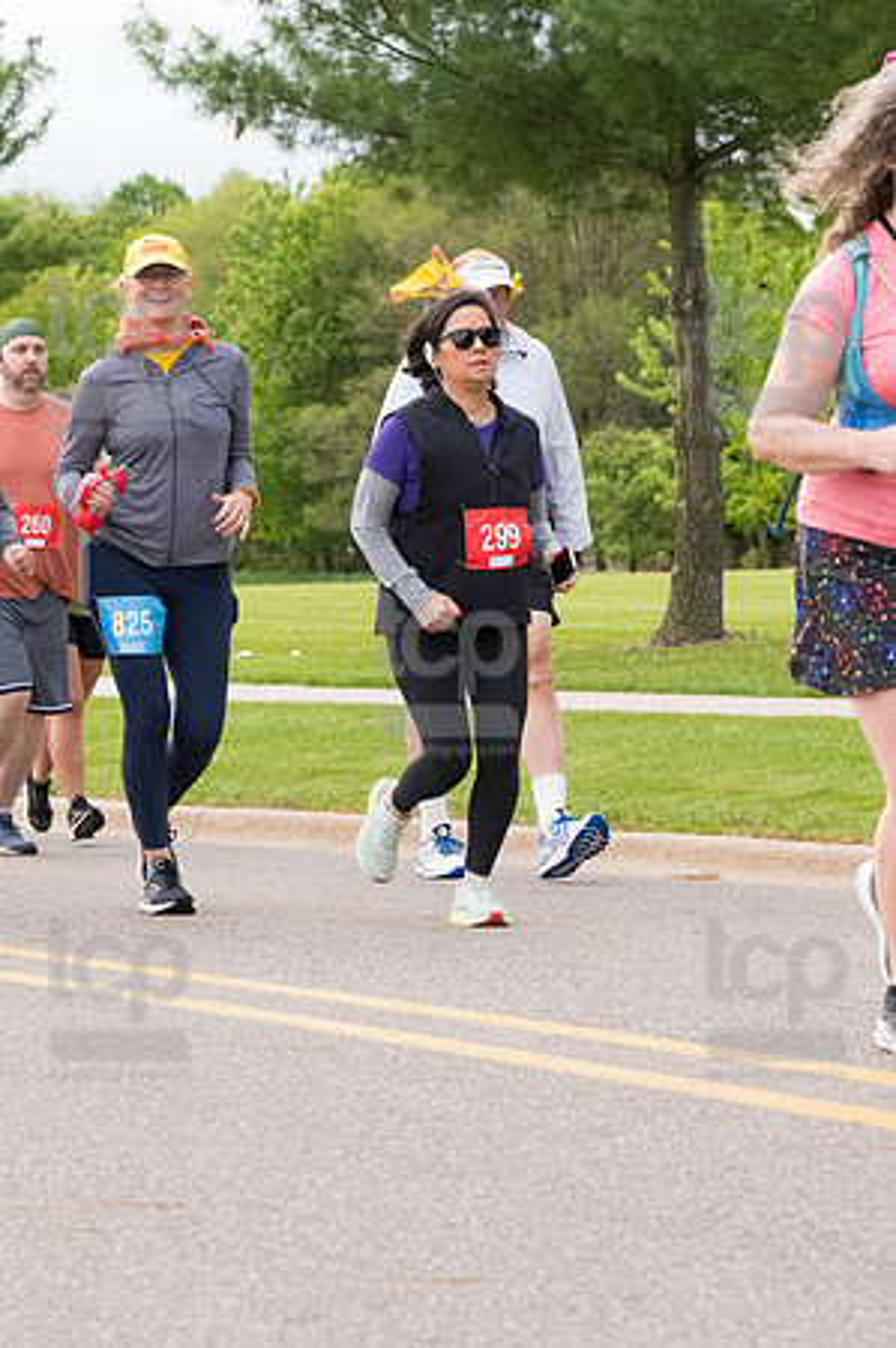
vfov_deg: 14.5
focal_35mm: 142
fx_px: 5313
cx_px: 448
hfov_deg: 9.6
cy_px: 674
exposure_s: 1/1600
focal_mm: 95
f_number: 7.1
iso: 4000
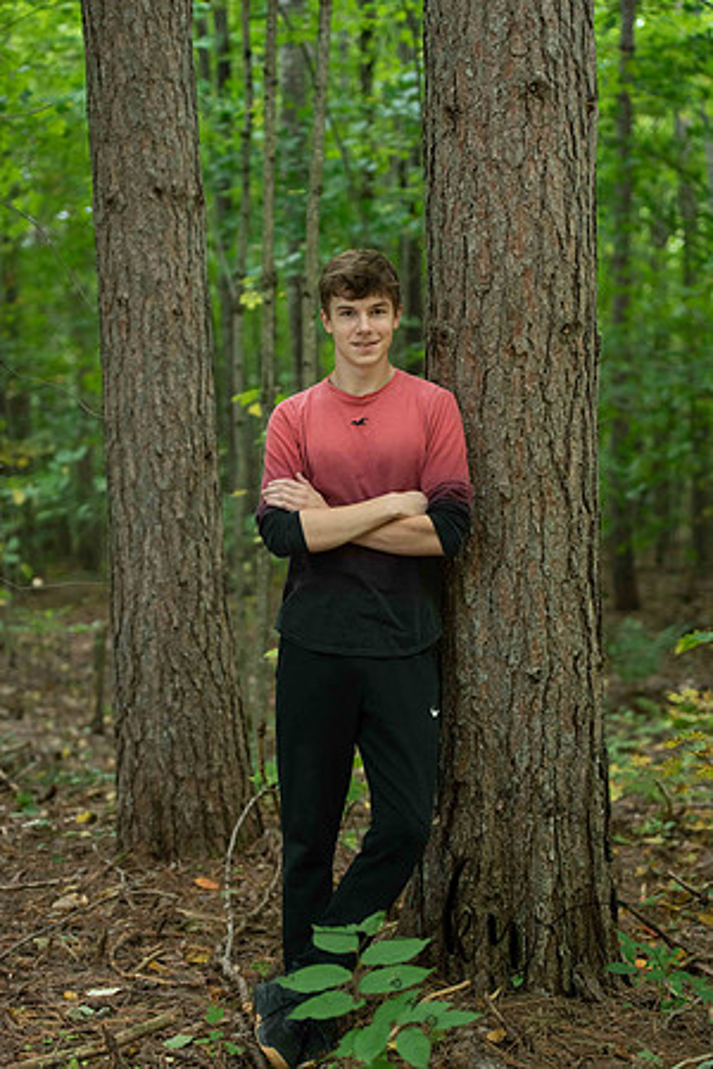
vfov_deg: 28.8
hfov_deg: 19.5
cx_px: 356
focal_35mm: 70
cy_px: 534
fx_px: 2079
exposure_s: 1/200
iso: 800
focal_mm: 70
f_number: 2.8
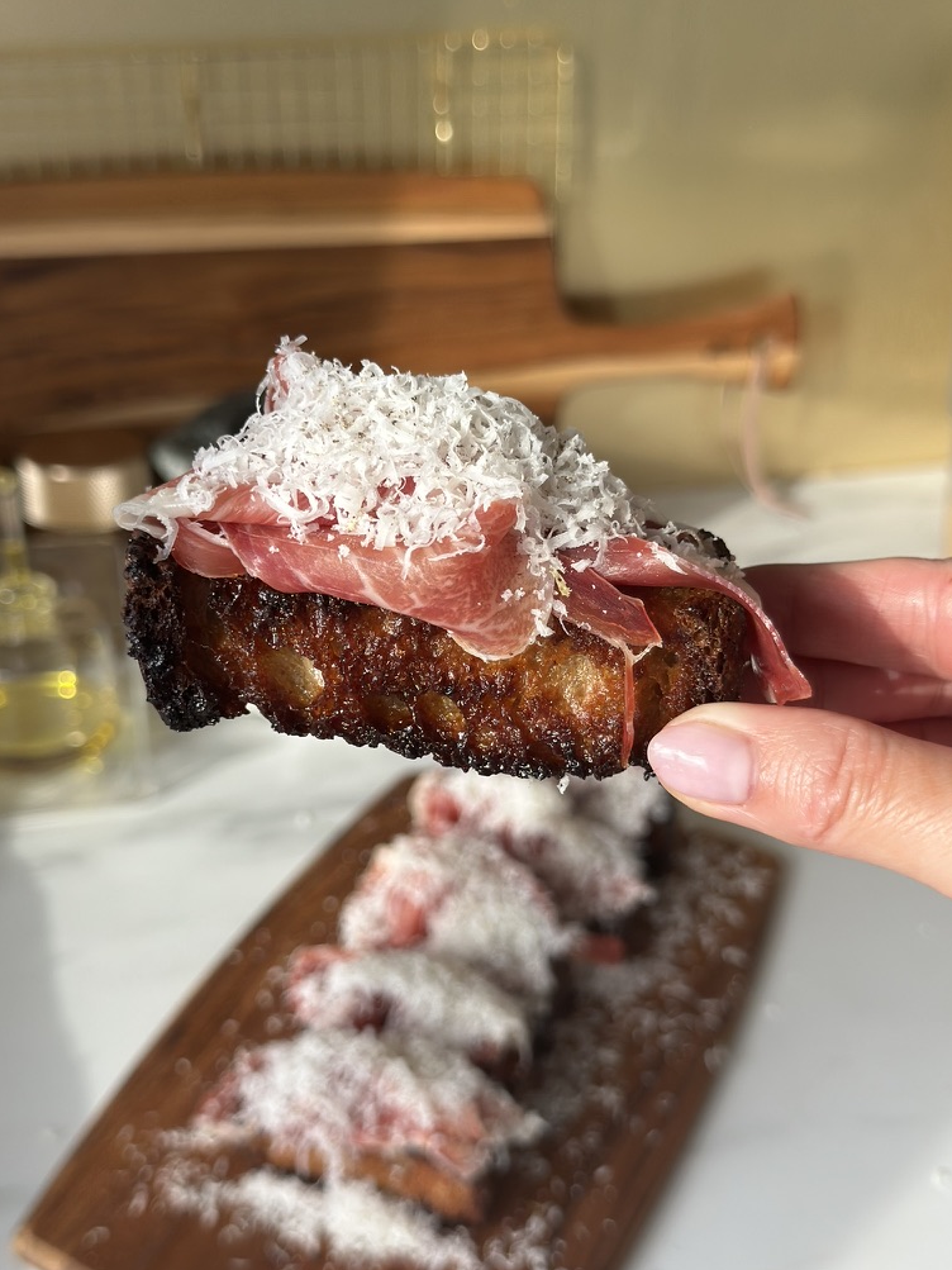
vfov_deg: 38.9
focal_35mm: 49
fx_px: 1797
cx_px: 484
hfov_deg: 29.7
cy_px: 647
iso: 80
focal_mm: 6.86
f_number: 1.78
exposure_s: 1/229
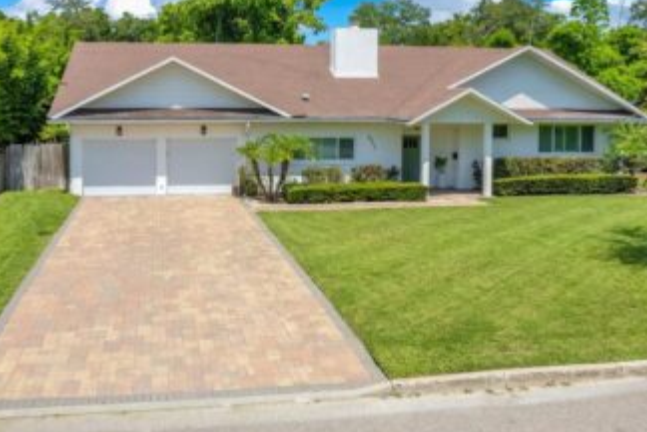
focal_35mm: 29
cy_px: 176
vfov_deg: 44.8
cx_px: 352
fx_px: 521
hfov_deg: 63.5
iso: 100
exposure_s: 1/2000
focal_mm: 8.38
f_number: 2.8
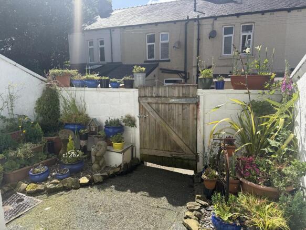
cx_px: 153
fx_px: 212
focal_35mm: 24
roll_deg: +1.2
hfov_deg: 71.6
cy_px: 115
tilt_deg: -10.4
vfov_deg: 56.8
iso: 80
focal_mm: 6.76
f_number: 1.78
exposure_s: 1/3279
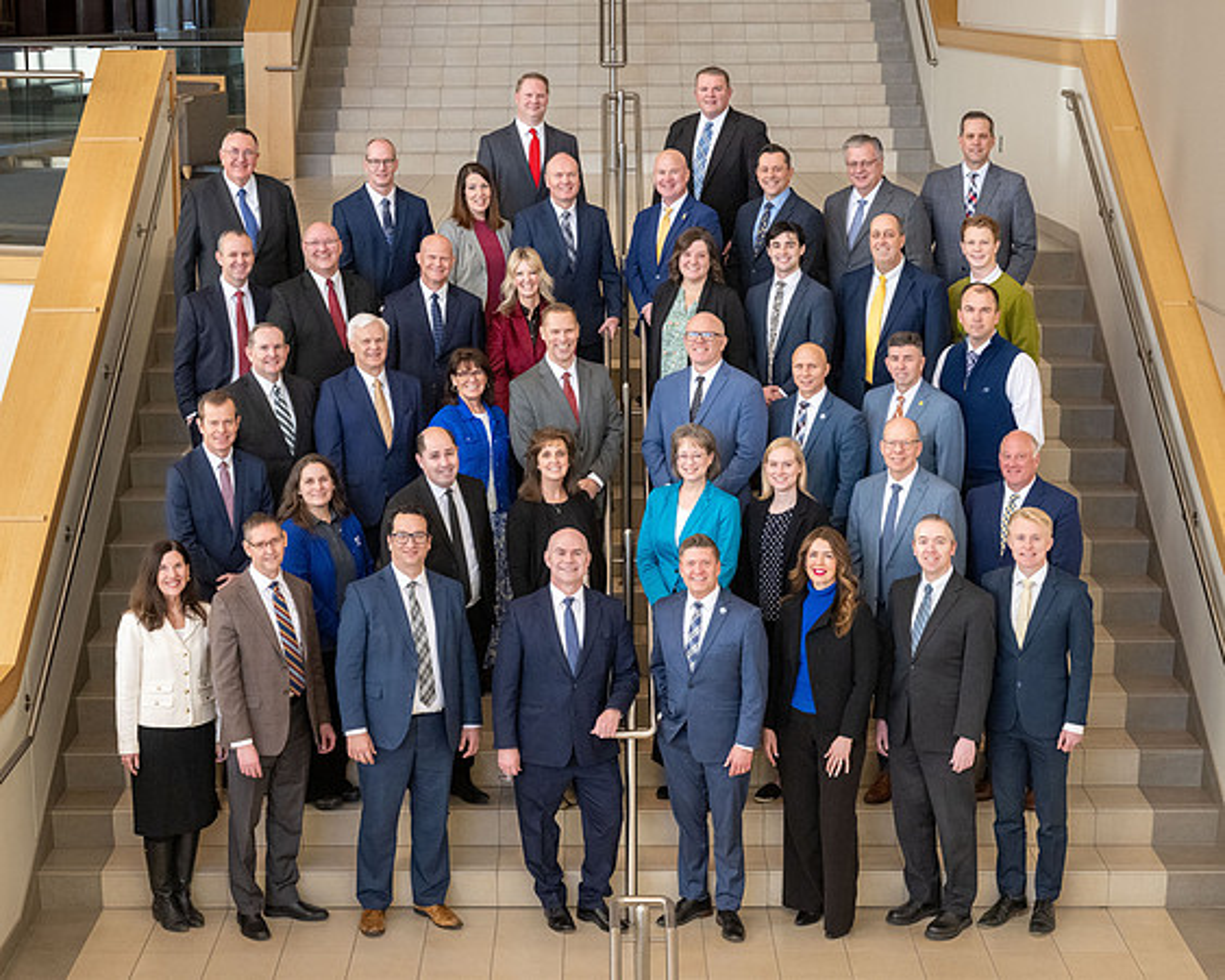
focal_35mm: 65
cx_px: 572
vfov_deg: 23.6
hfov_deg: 29.3
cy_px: 469
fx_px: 2343
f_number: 8
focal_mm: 52
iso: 2000
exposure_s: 1/200
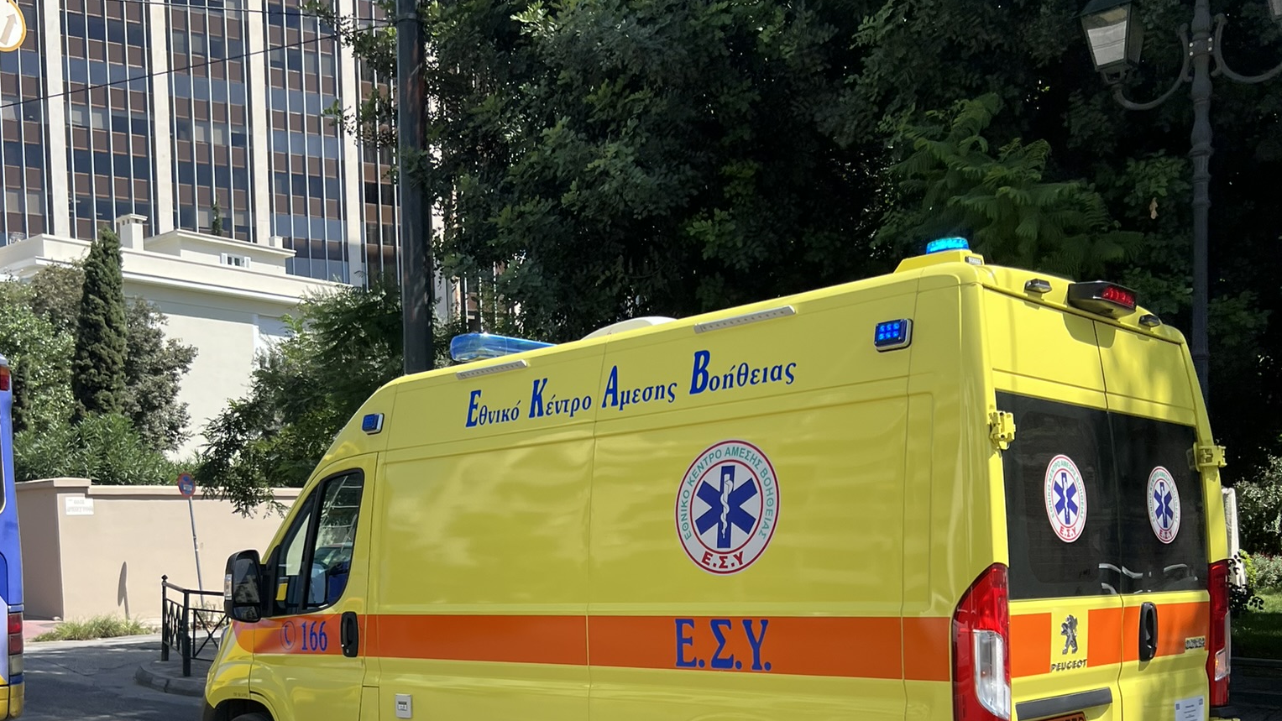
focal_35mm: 38
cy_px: 574
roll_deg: +1.9
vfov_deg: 30.5
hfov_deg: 52.8
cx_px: 638
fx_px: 1292
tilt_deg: +0.6
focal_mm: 5.7
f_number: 1.5
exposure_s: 1/2208
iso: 50
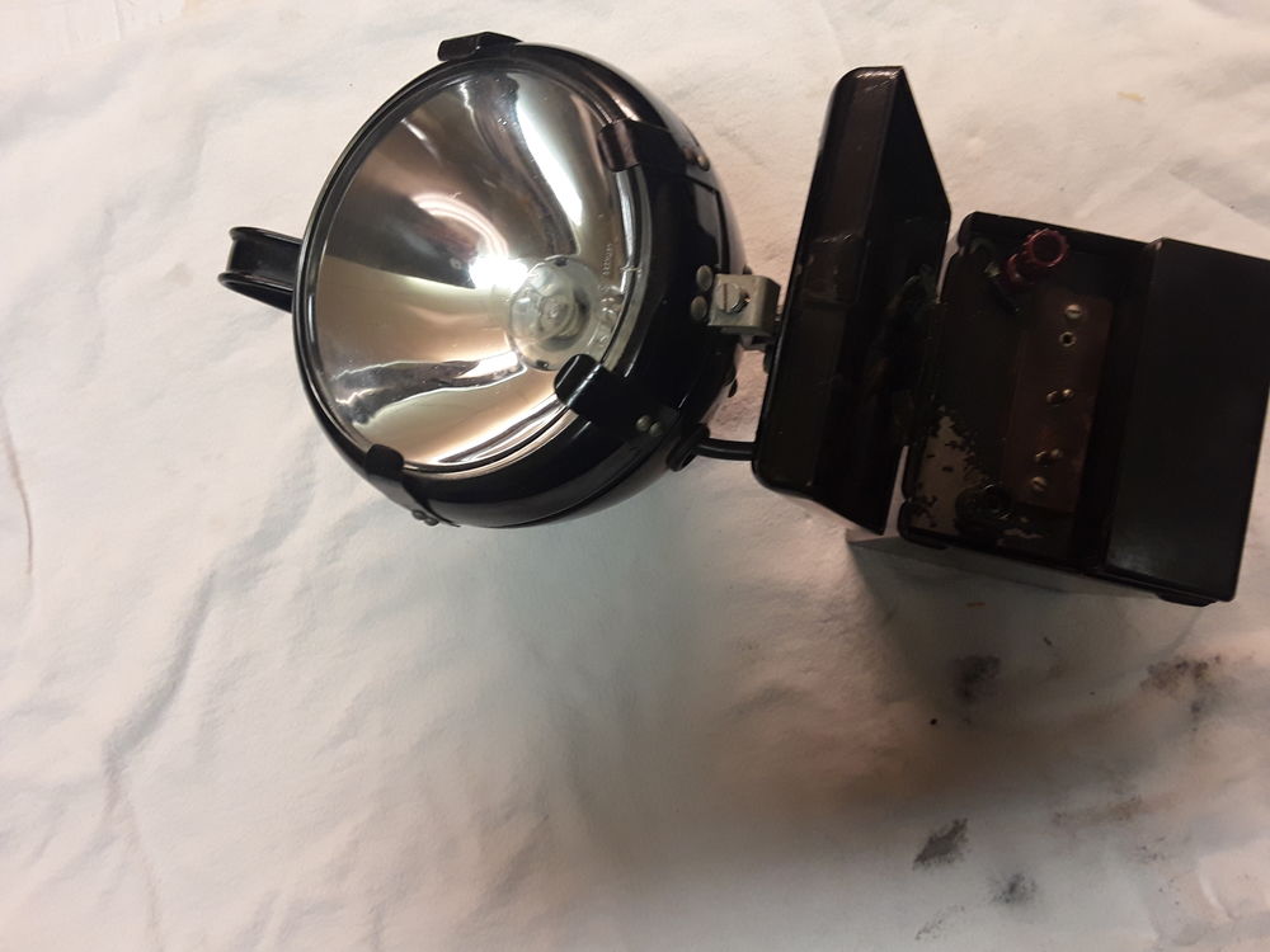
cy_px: 476
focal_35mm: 27
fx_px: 991
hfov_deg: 65.3
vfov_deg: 51.4
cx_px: 635
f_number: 1.9
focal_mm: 2.91
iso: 64
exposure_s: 1/33
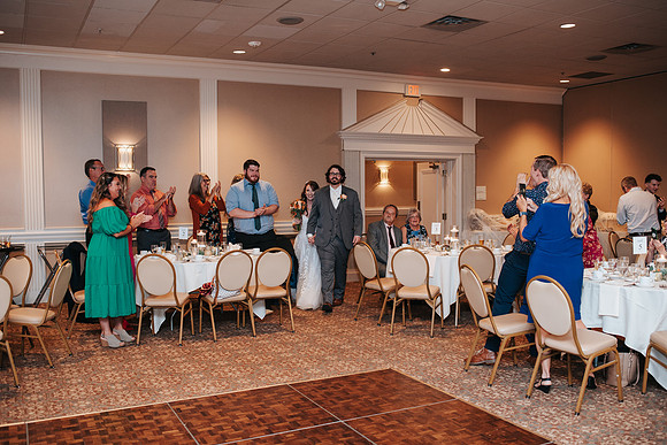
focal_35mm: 36
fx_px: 674
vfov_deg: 36.6
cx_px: 334
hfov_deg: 52.7
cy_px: 222
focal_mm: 35
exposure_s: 1/160
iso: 1000
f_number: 2.8
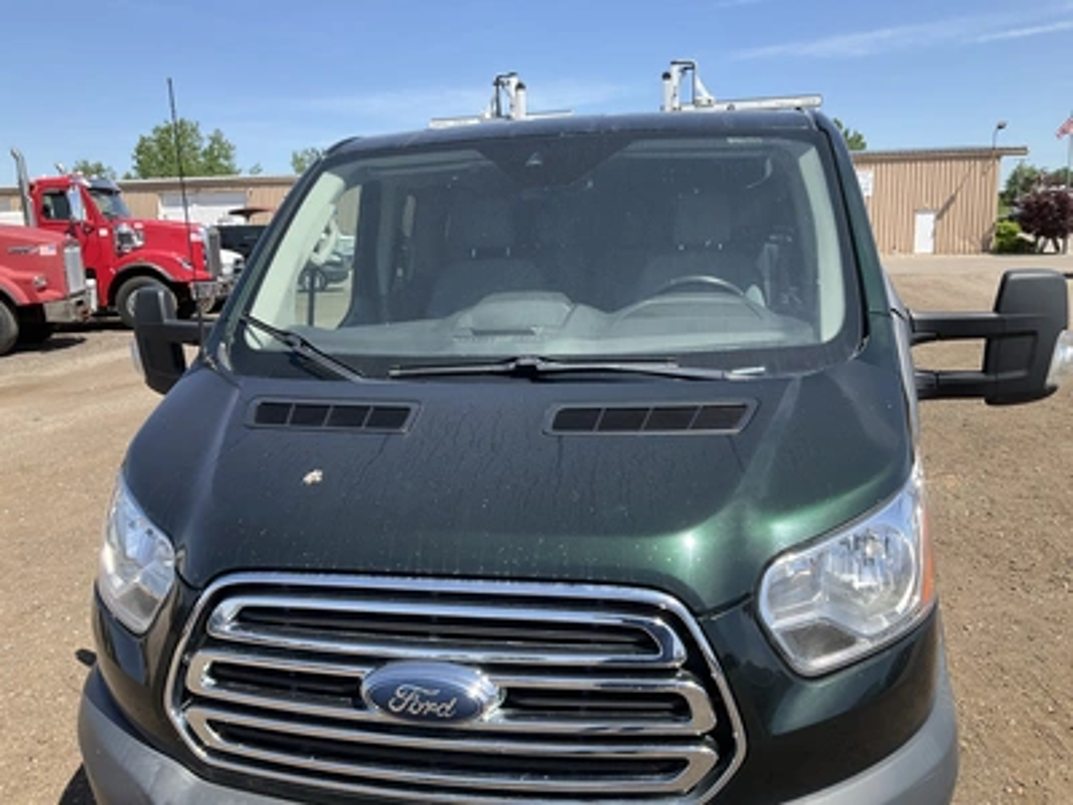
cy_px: 402
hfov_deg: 61.7
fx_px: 899
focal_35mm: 29
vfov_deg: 48.2
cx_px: 536
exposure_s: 1/1098
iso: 25
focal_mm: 3
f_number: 1.8
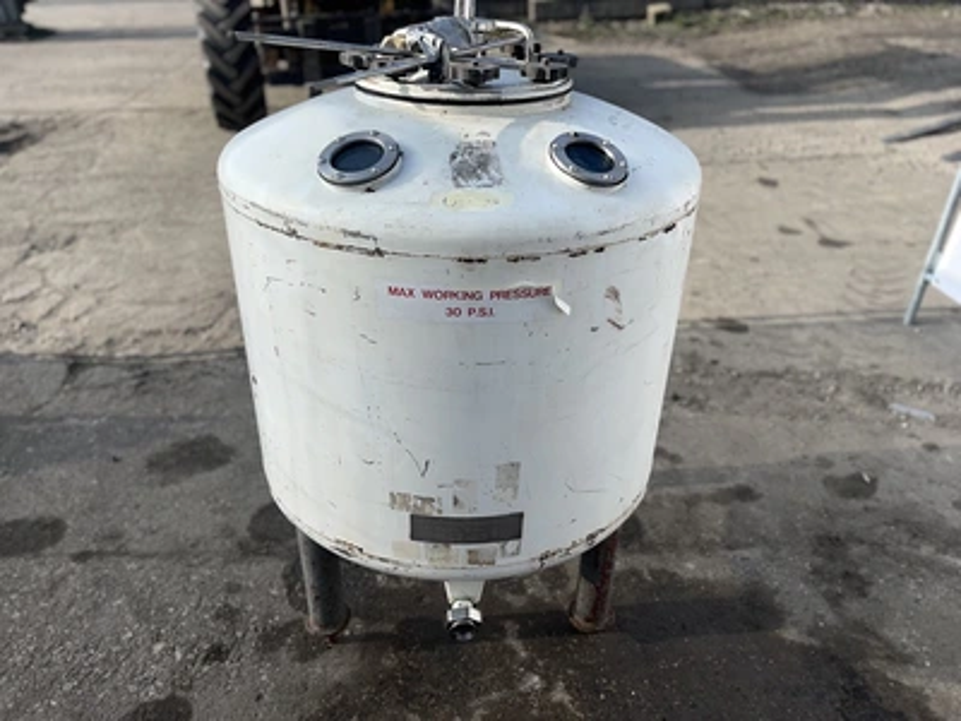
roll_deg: +0.0
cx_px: 480
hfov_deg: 67.3
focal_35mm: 26
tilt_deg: -31.7
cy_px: 360
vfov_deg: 53.1
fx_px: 722
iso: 32
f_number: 1.6
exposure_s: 1/2268
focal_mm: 5.1
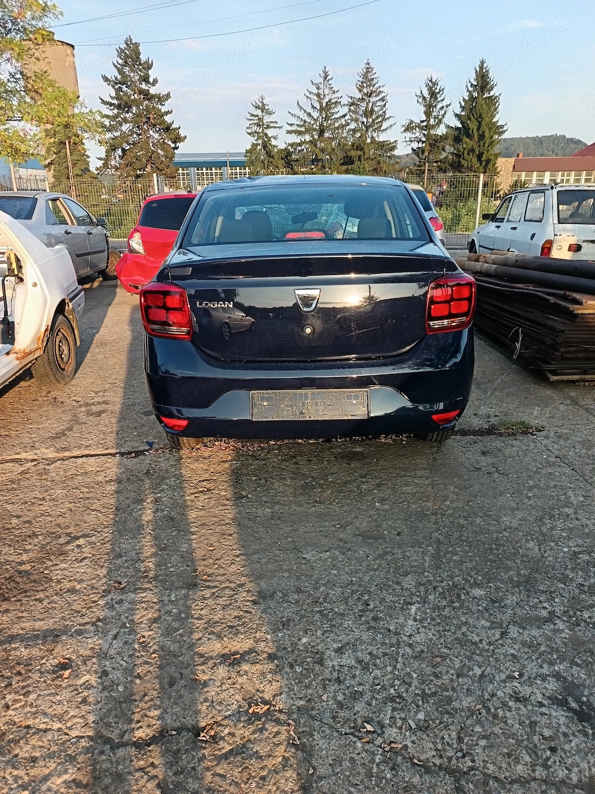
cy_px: 397
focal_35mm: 24
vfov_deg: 71.6
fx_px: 550
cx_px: 298
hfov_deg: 56.8
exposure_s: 1/100
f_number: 1.75
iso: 114
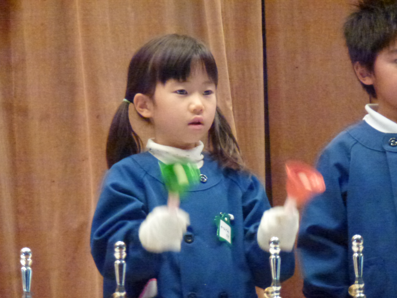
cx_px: 206
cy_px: 160
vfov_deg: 3.6
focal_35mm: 414
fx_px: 4749
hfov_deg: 4.8
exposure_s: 1/50
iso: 1600
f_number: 5.9
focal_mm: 68.8
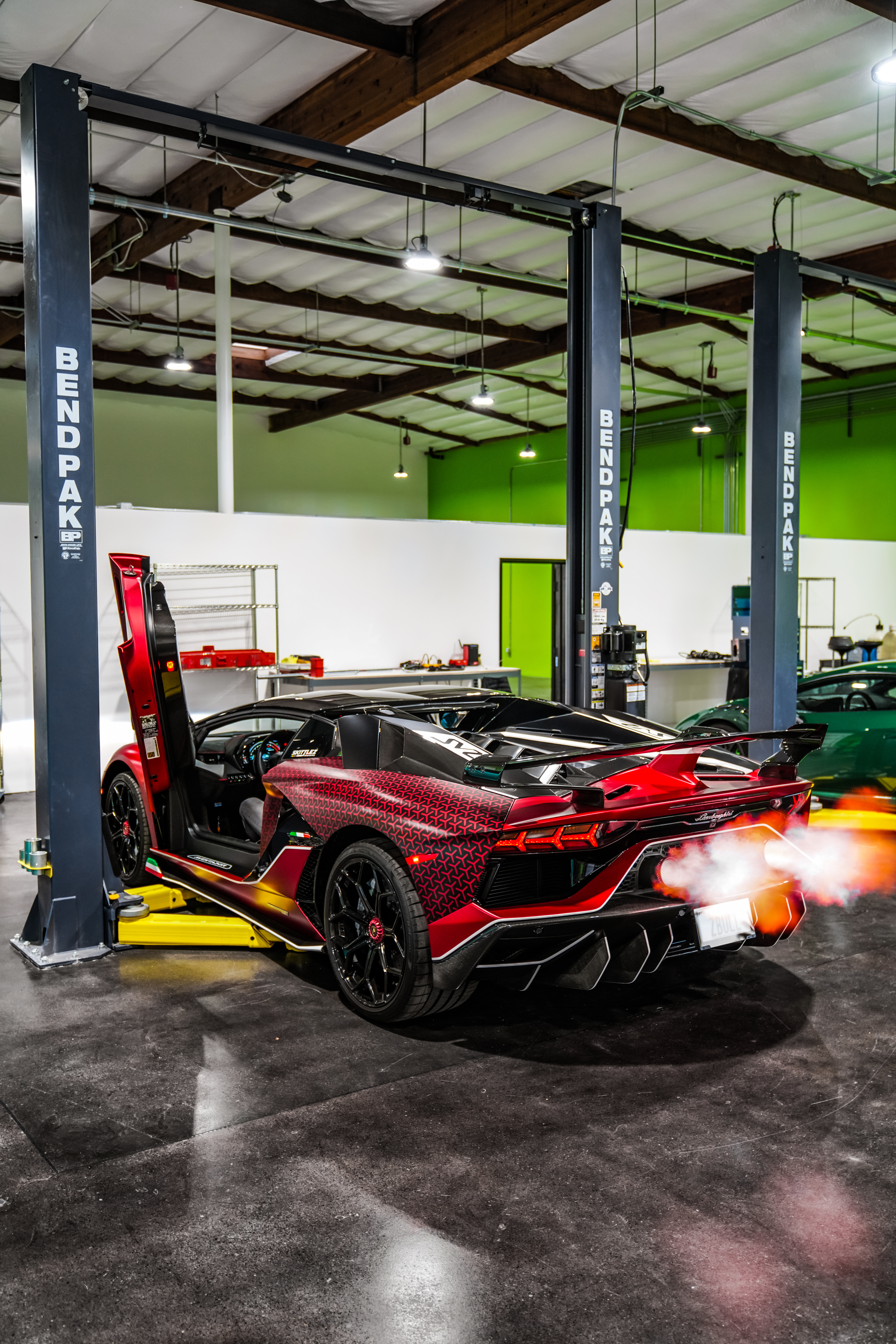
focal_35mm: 32
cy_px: 672
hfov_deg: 41.1
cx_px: 448
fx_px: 1195
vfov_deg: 58.7
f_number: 2.8
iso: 640
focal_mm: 32
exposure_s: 1/50
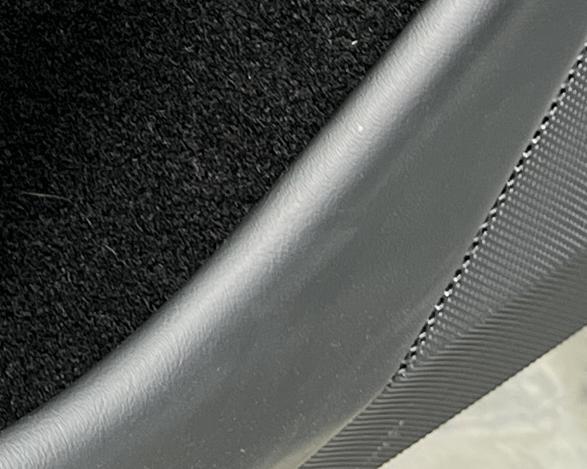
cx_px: -402
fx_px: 2587
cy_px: -741
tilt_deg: -26.5
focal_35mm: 149
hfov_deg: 12.1
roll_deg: +0.2
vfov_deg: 9.1
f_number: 1.6
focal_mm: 5.1
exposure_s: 1/307
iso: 50
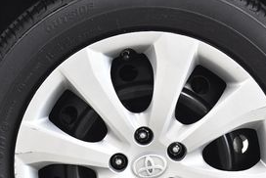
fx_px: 991
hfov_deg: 15.3
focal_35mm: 134
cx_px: 155
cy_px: 168
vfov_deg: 10.2
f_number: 5.6
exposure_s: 1/200
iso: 1250
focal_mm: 38
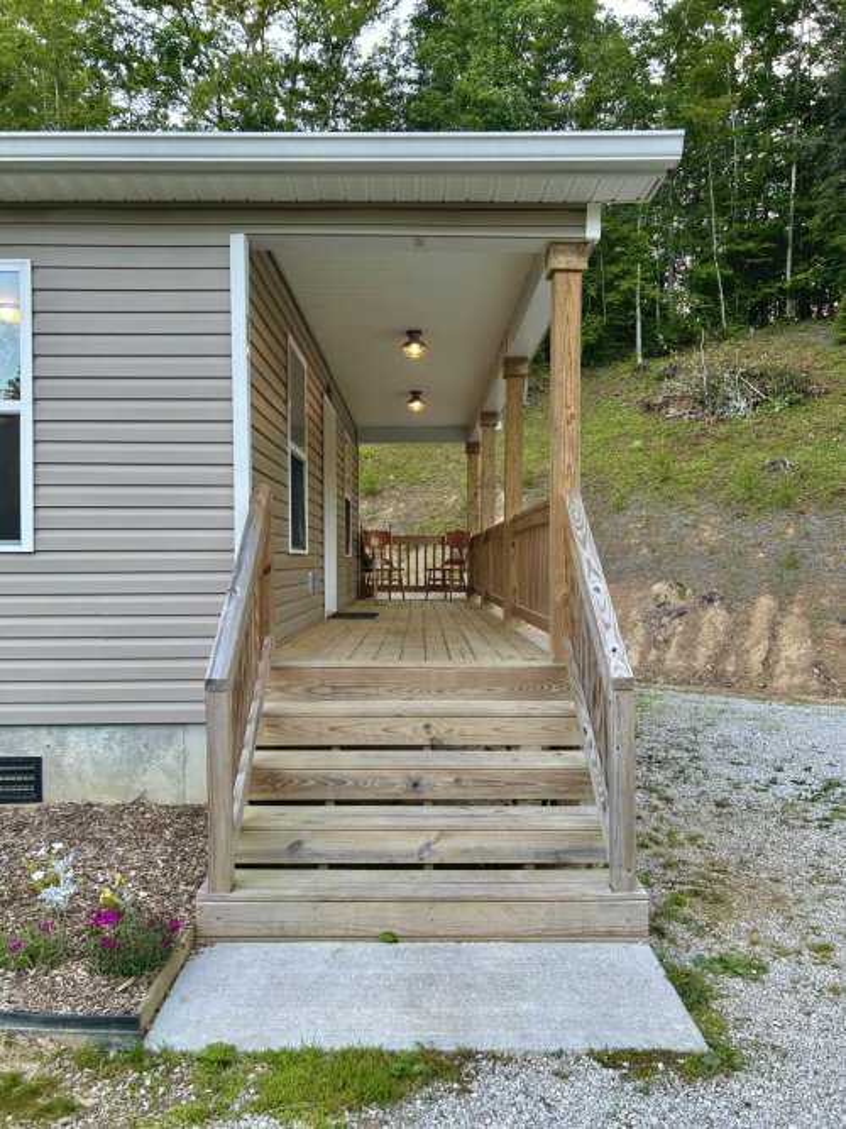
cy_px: 564
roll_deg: -0.5
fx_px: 848
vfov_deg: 67.3
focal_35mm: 26
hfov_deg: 53.0
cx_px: 423
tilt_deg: -0.2
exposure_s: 1/120
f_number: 1.5
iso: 40
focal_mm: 5.7
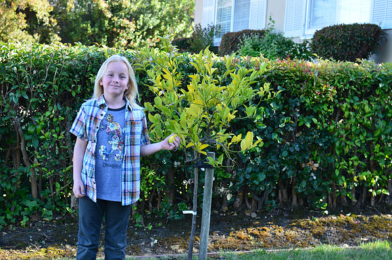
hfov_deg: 28.1
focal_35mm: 72
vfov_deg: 18.8
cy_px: 130
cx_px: 196
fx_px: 782
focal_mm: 48
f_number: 5.6
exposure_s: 1/125
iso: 280
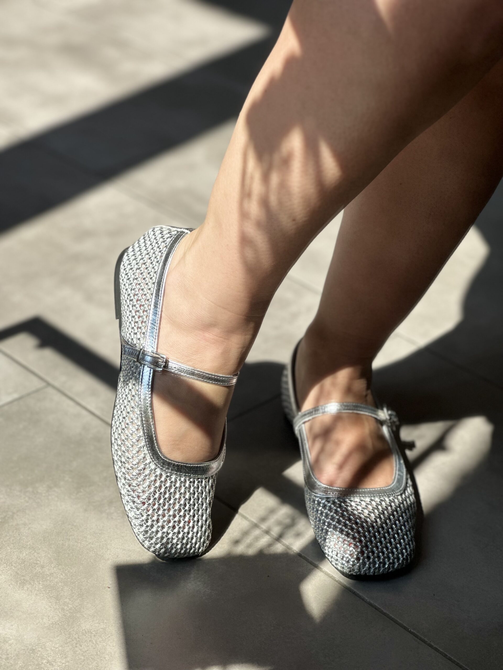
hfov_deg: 19.1
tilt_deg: -53.1
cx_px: 252
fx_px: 1492
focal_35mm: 77
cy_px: 335
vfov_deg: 25.3
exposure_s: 1/442
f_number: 2.8
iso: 32
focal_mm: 9
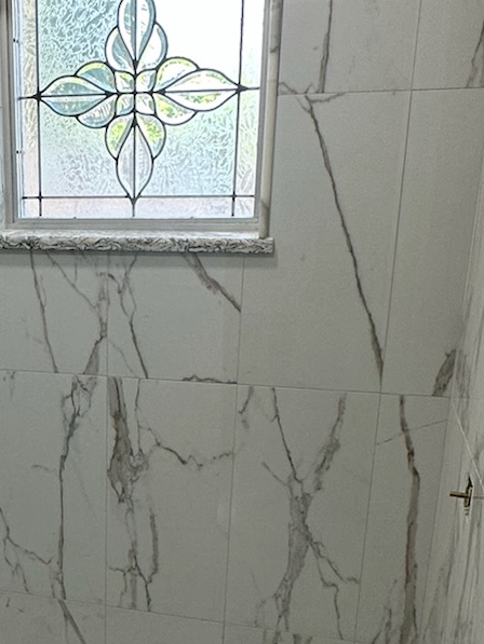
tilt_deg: -18.4
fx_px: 895
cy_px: 453
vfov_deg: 39.0
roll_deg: +1.8
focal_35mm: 48
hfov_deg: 29.1
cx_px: 49
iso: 100
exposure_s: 1/120
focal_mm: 2.22
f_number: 2.2
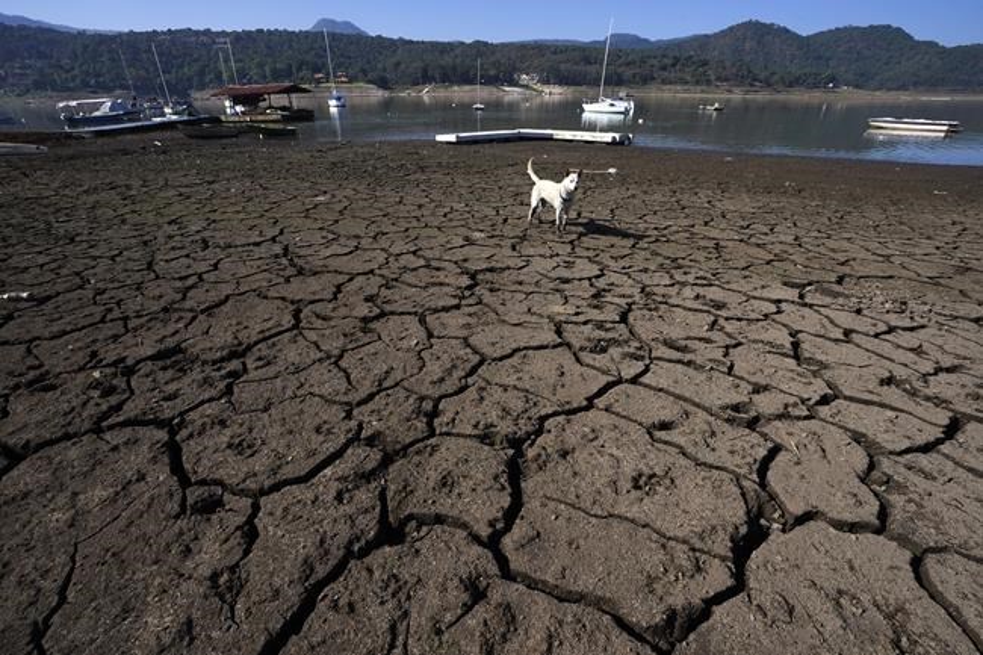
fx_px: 437
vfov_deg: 73.7
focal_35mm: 16
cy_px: 328
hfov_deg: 96.8
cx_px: 492
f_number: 13
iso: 50
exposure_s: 1/60
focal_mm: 16
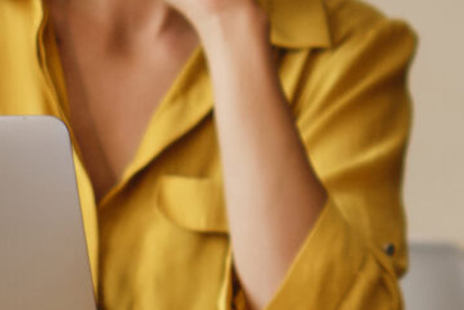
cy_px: 99
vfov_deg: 5.6
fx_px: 3183
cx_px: 667
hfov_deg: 8.2
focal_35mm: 247
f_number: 2
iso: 500
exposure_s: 1/250
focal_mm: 23
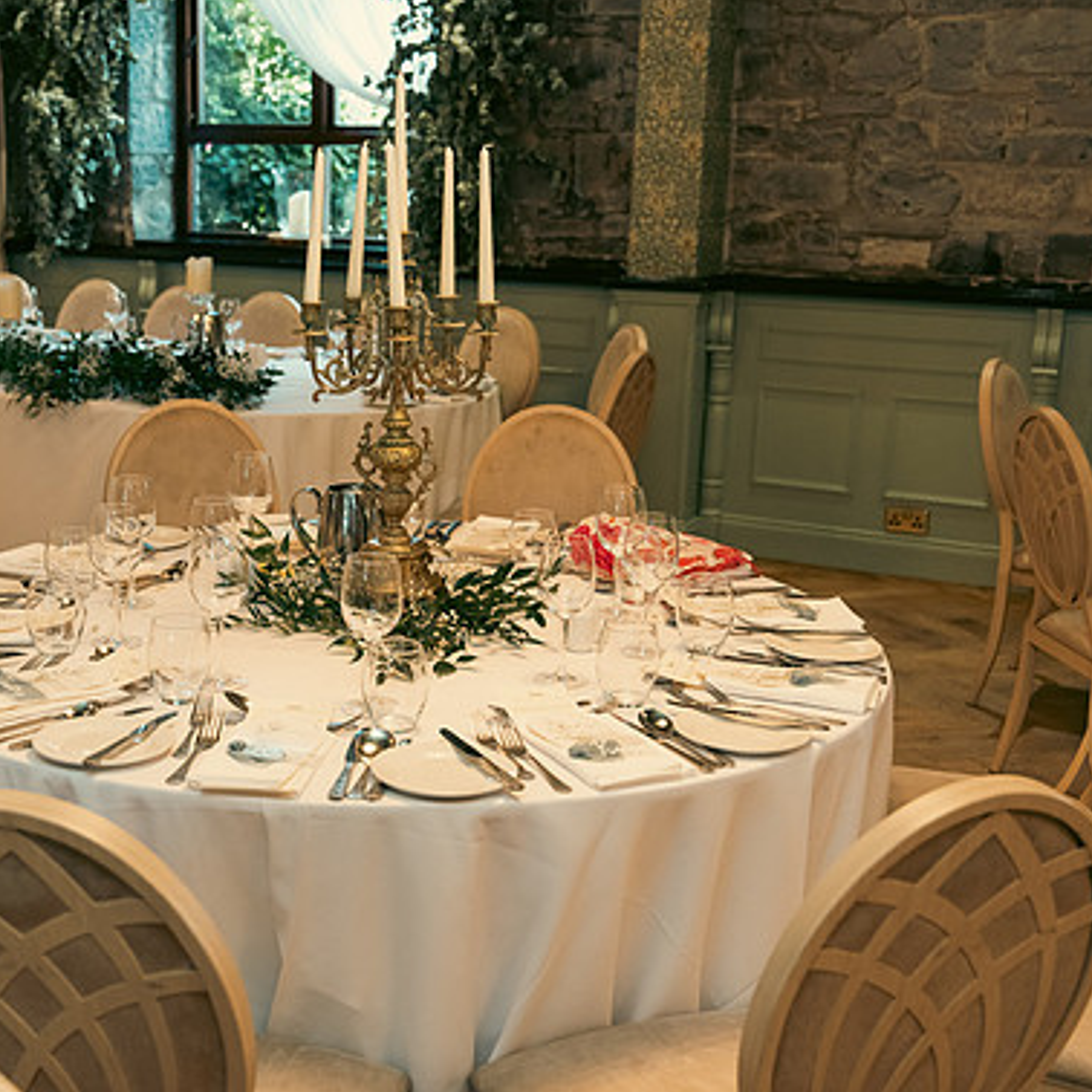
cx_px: 370
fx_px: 1677
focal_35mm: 47
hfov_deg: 35.7
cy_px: 545
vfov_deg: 36.1
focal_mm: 36
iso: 2500
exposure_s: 1/160
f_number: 3.5
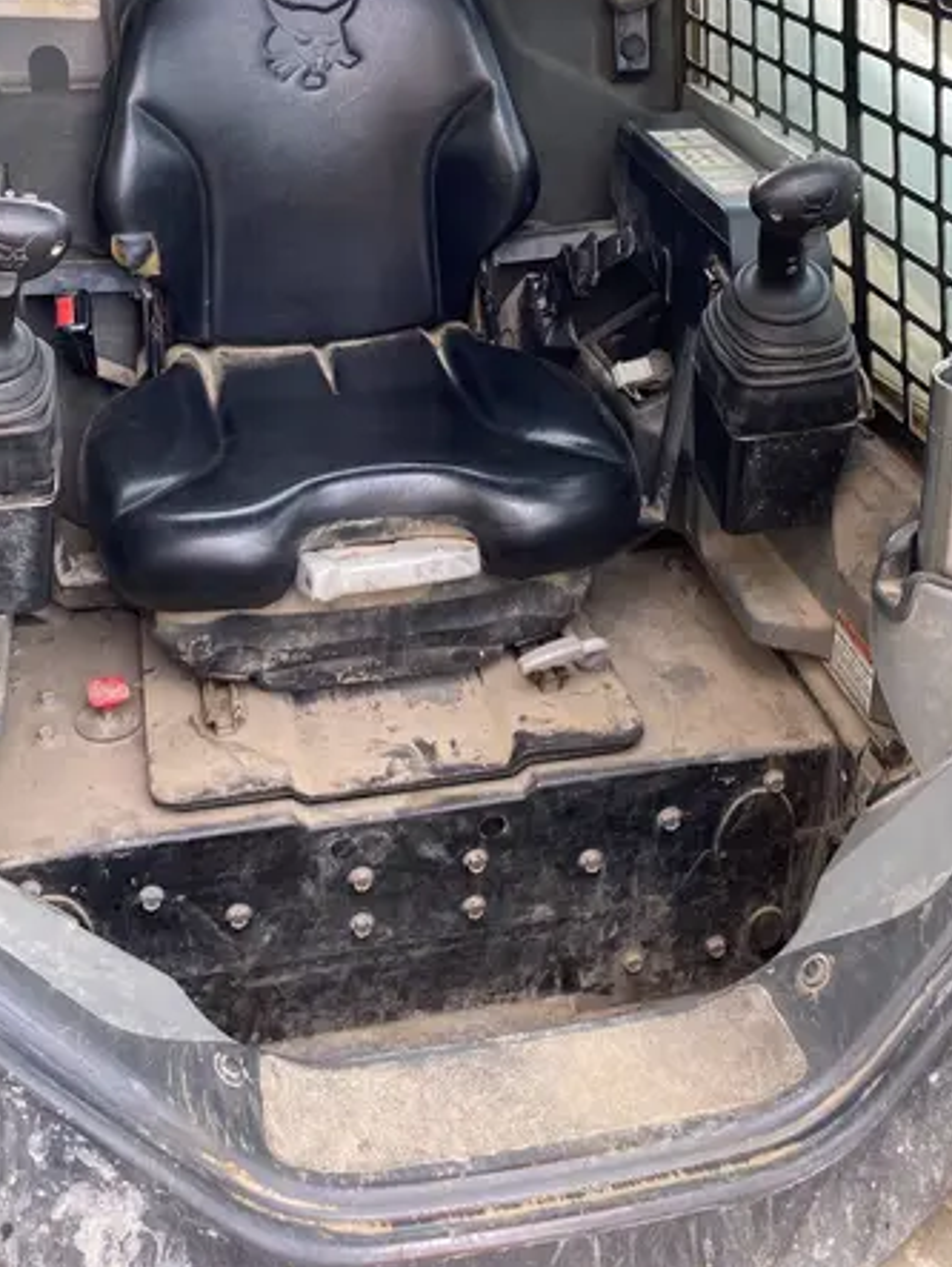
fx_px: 1574
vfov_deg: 41.6
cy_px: 227
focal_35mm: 43
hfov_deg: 33.6
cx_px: 417
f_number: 1.8
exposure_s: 1/121
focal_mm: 4.25
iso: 40
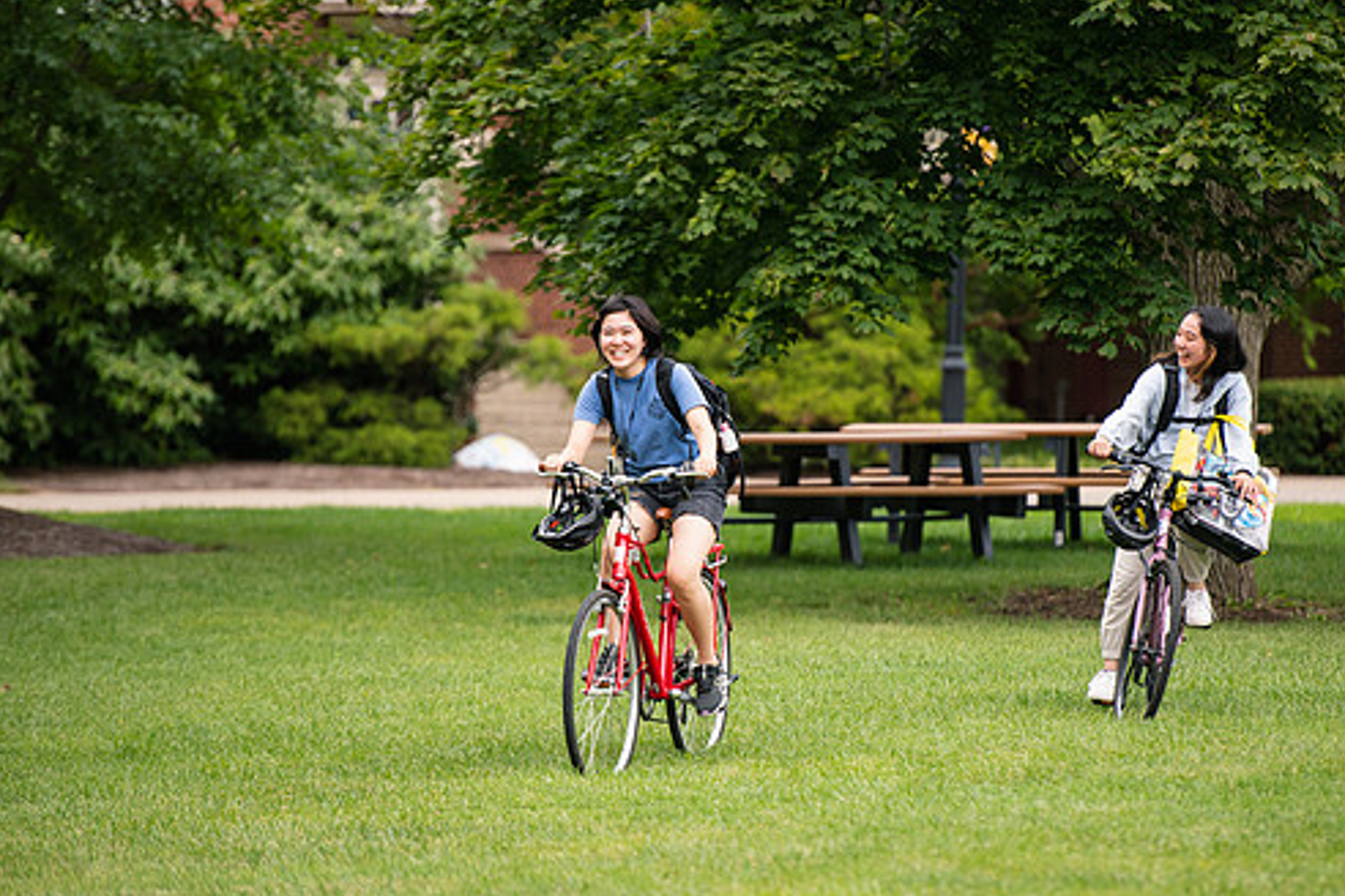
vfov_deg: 5.8
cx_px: 735
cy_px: 444
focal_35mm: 236
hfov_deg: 8.7
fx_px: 8817
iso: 250
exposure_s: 1/500
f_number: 3.2
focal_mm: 200
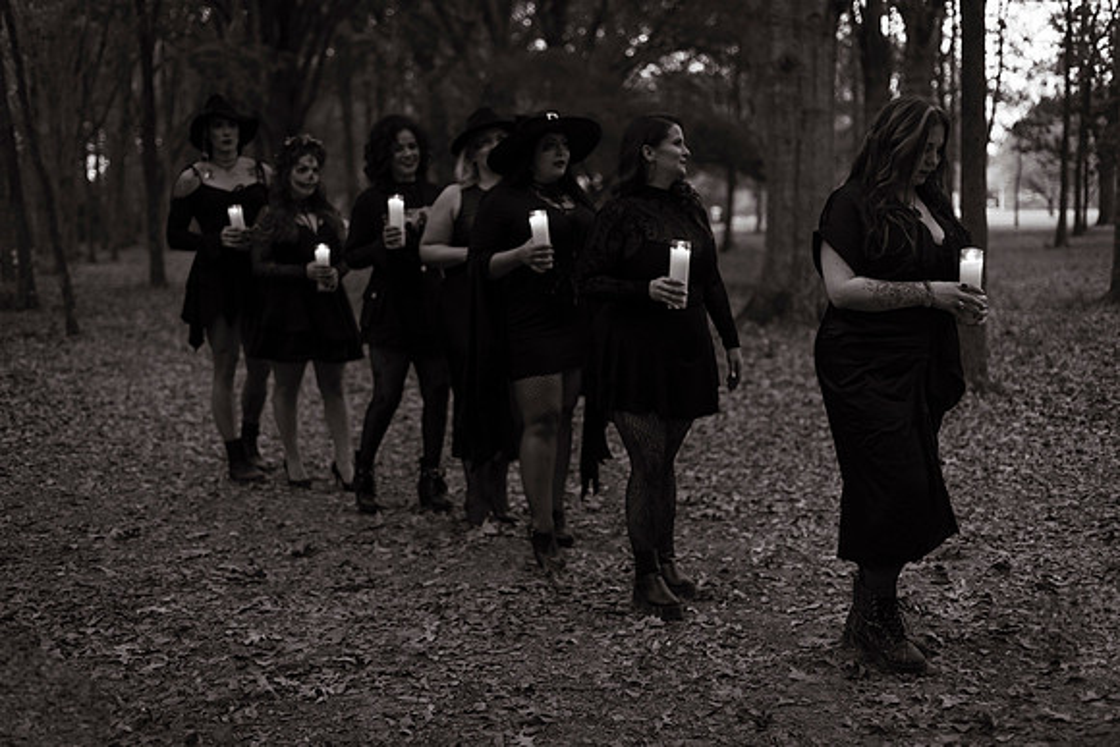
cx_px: 560
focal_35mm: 50
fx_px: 1556
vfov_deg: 27.0
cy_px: 374
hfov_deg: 39.6
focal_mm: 50
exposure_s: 1/250
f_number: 2
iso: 800
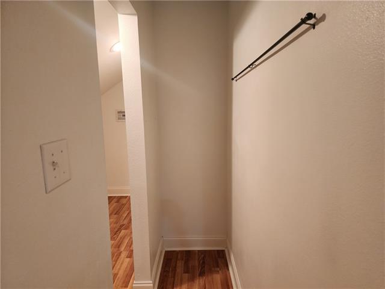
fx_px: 256
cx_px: 192
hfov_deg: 73.9
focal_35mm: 23
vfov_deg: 58.9
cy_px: 144
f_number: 1.8
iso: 500
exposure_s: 1/120
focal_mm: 6.4
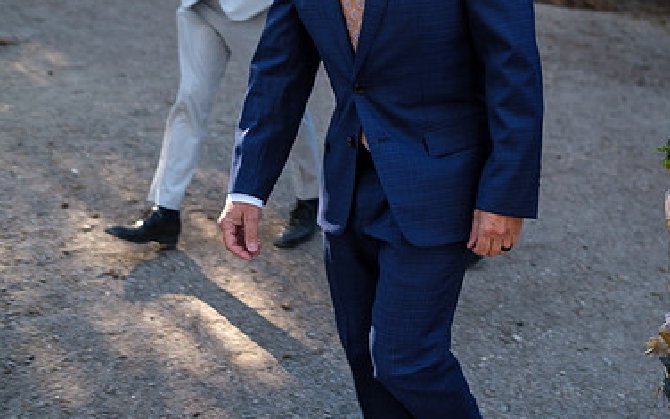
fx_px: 1004
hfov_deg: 36.2
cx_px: 492
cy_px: 92
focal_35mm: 55
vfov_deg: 23.3
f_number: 2
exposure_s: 1/180
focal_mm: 23
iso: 160
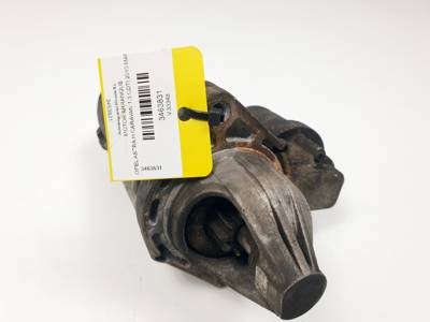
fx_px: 323
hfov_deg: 67.3
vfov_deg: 53.1
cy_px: 161
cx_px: 215
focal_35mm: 26
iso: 50
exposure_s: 1/227
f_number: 2.4
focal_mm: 4.3
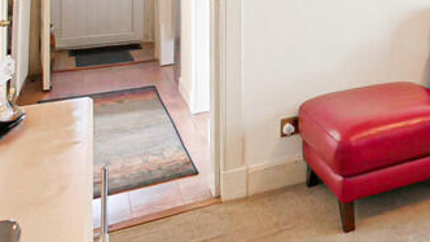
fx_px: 536
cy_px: -54
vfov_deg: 23.2
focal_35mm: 47
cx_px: 585
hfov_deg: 31.4
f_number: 4
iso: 1600
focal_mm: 7
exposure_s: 1/60
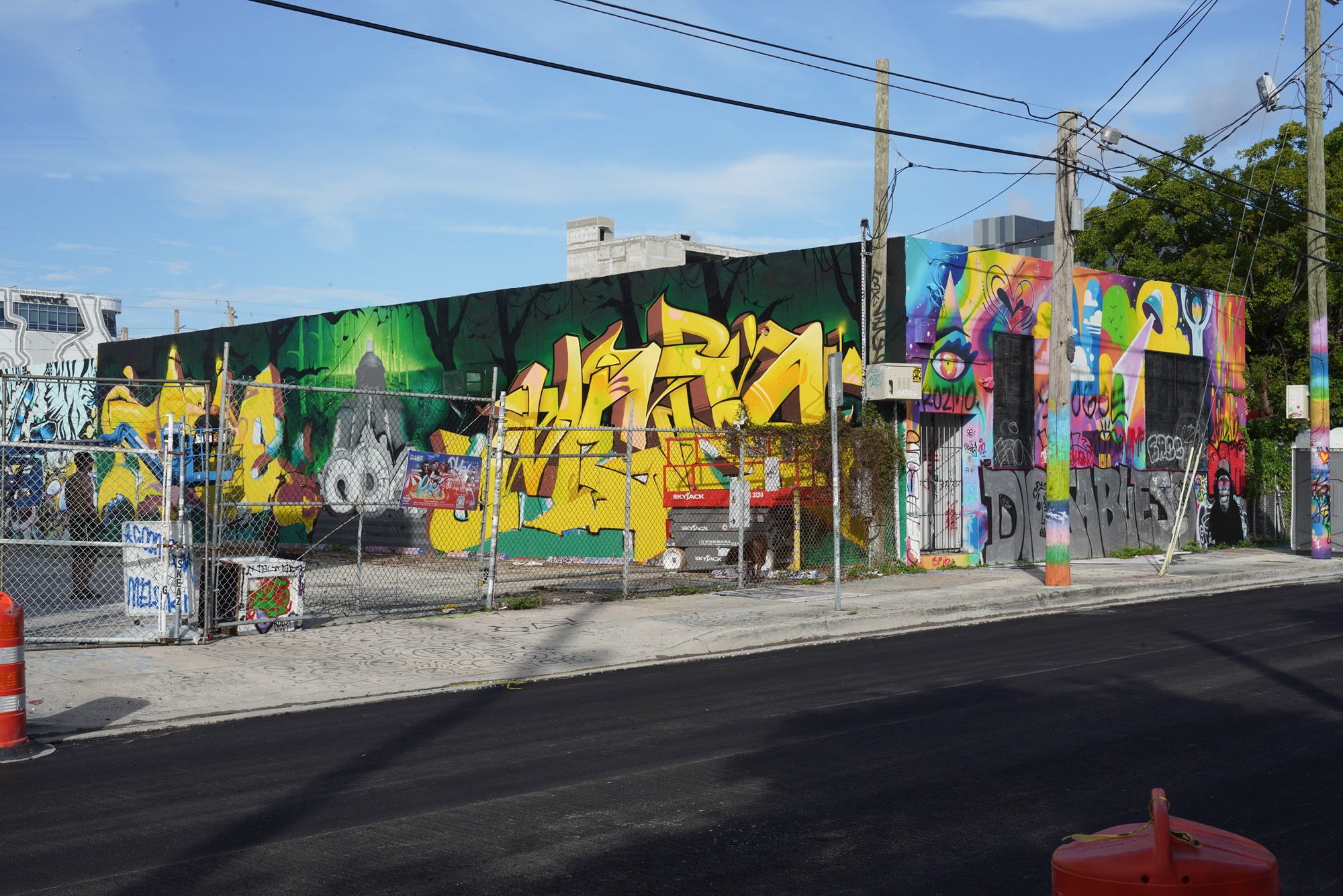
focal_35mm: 44
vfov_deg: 30.5
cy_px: 448
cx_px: 672
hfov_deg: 44.5
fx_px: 1642
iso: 200
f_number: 22
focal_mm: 44
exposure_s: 1/100
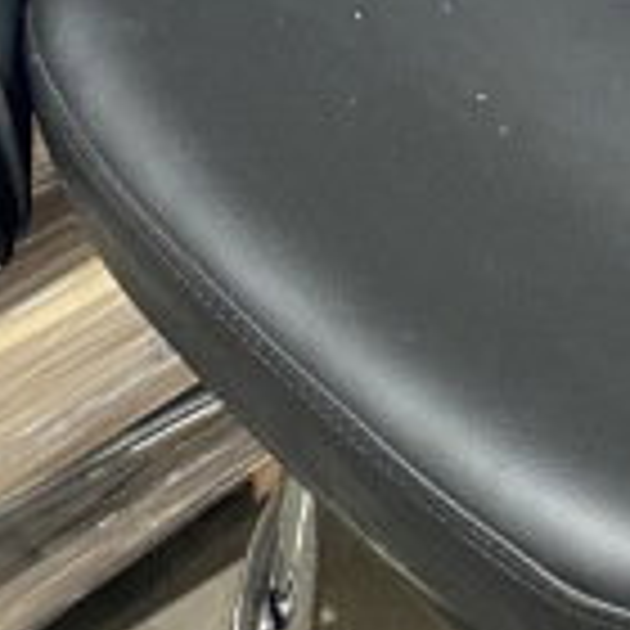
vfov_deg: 12.3
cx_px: 684
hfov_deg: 12.9
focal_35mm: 133
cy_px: -385
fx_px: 2739
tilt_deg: -31.9
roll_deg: -4.0
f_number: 1.8
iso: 500
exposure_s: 1/40
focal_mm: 4.25
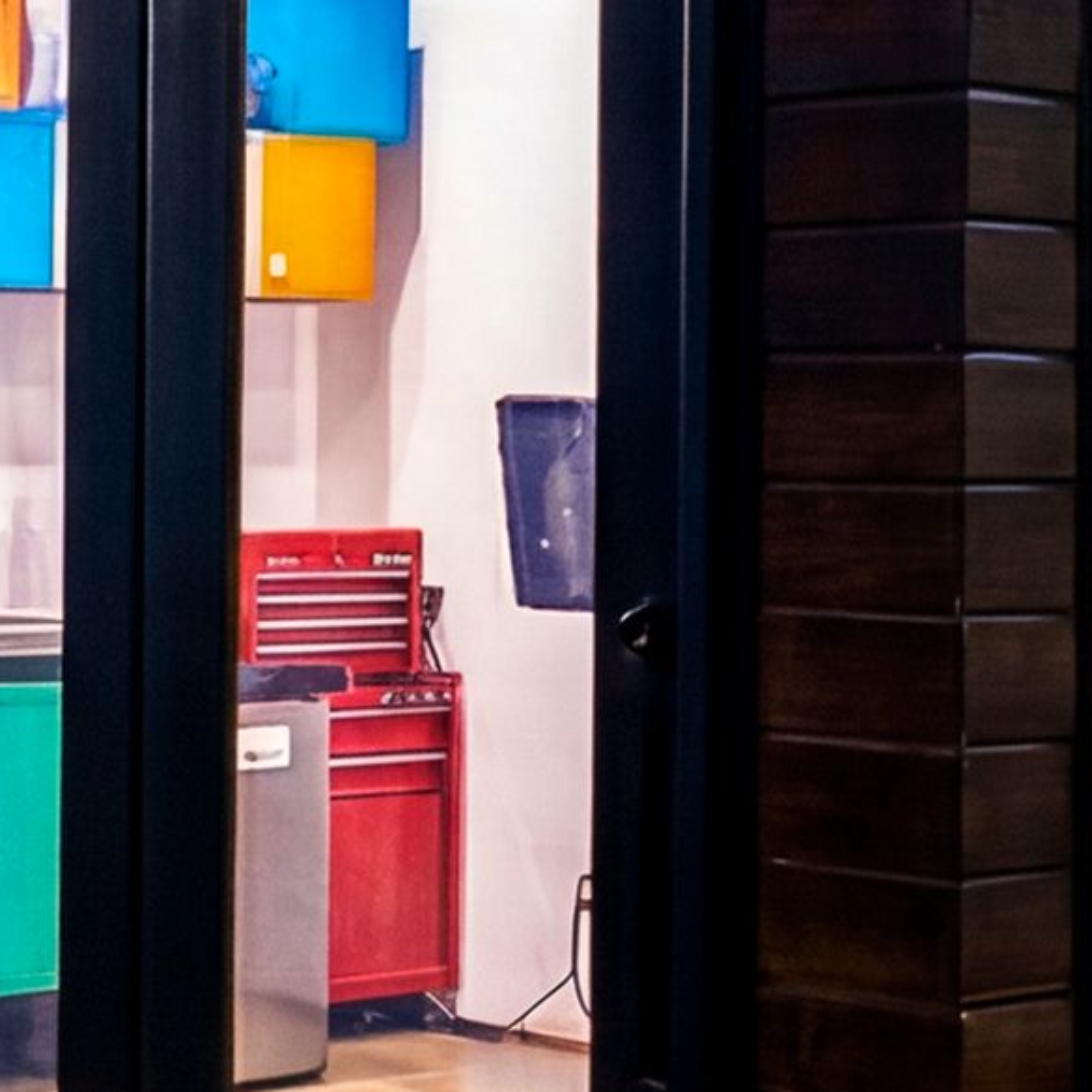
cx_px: -769
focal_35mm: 92
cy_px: 466
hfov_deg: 16.4
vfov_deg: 18.9
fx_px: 3284
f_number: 4.5
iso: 640
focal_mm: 15
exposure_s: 1/60
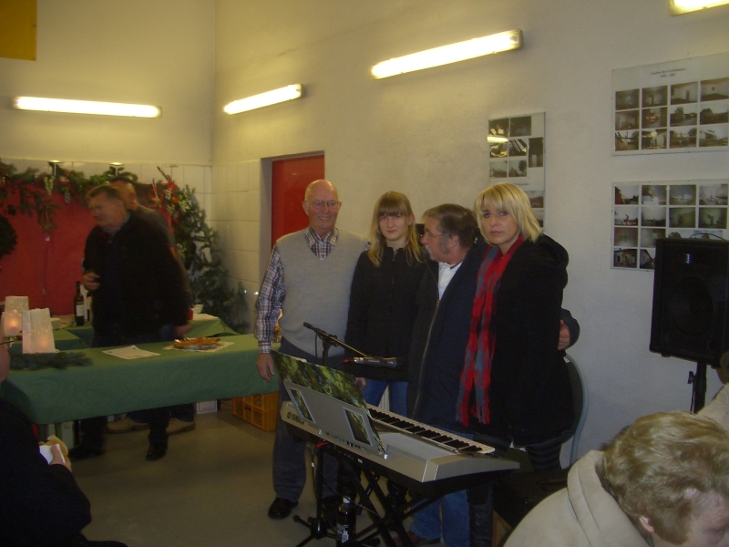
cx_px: 364
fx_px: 737
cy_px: 274
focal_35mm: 35
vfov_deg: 40.7
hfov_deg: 52.6
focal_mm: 5.8
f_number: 2.6
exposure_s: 1/40
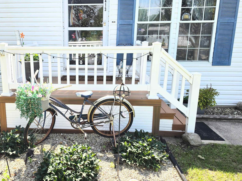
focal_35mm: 31
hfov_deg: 57.0
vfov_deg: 45.4
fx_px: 217
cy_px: 89
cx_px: 79
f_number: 1.4
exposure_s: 1/2371
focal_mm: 6.5
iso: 64
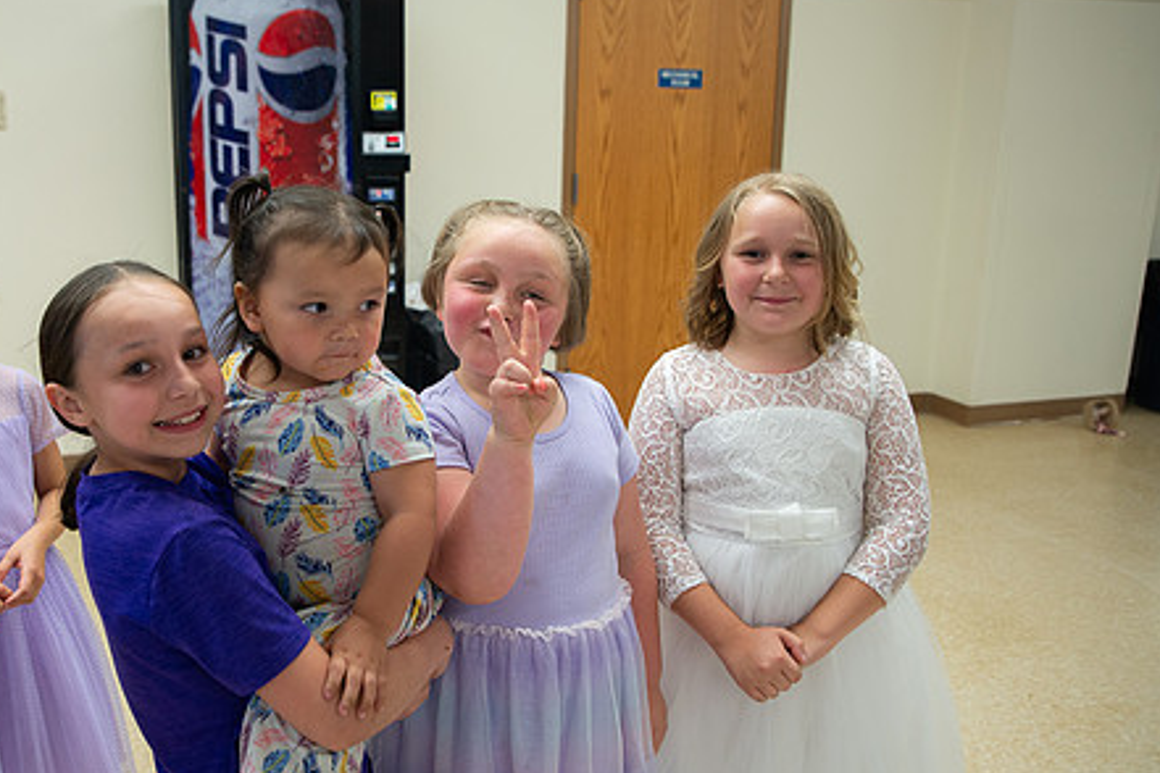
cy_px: 388
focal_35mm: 33
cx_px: 408
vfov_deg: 40.0
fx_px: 1063
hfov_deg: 56.3
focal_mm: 24
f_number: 3.2
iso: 640
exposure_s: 1/125
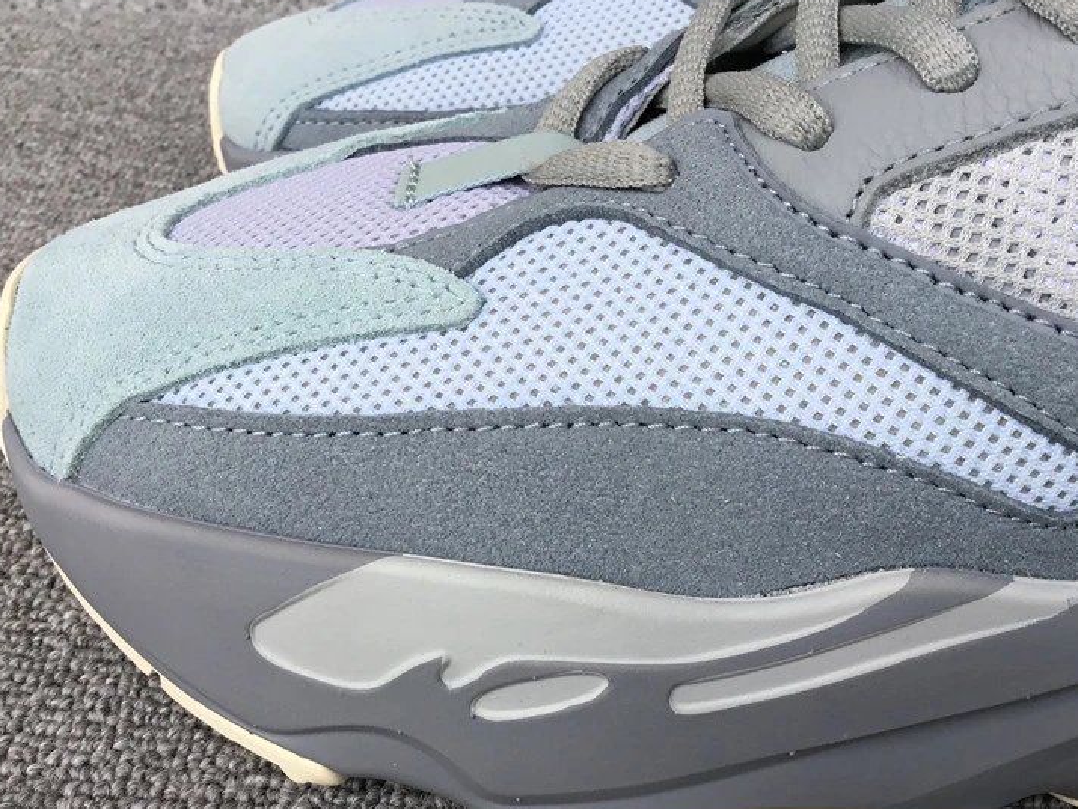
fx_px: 1215
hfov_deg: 47.8
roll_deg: -3.2
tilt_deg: -34.7
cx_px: 547
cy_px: 438
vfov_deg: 36.8
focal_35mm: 39
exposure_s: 1/118
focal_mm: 3.3
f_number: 2.4
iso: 25
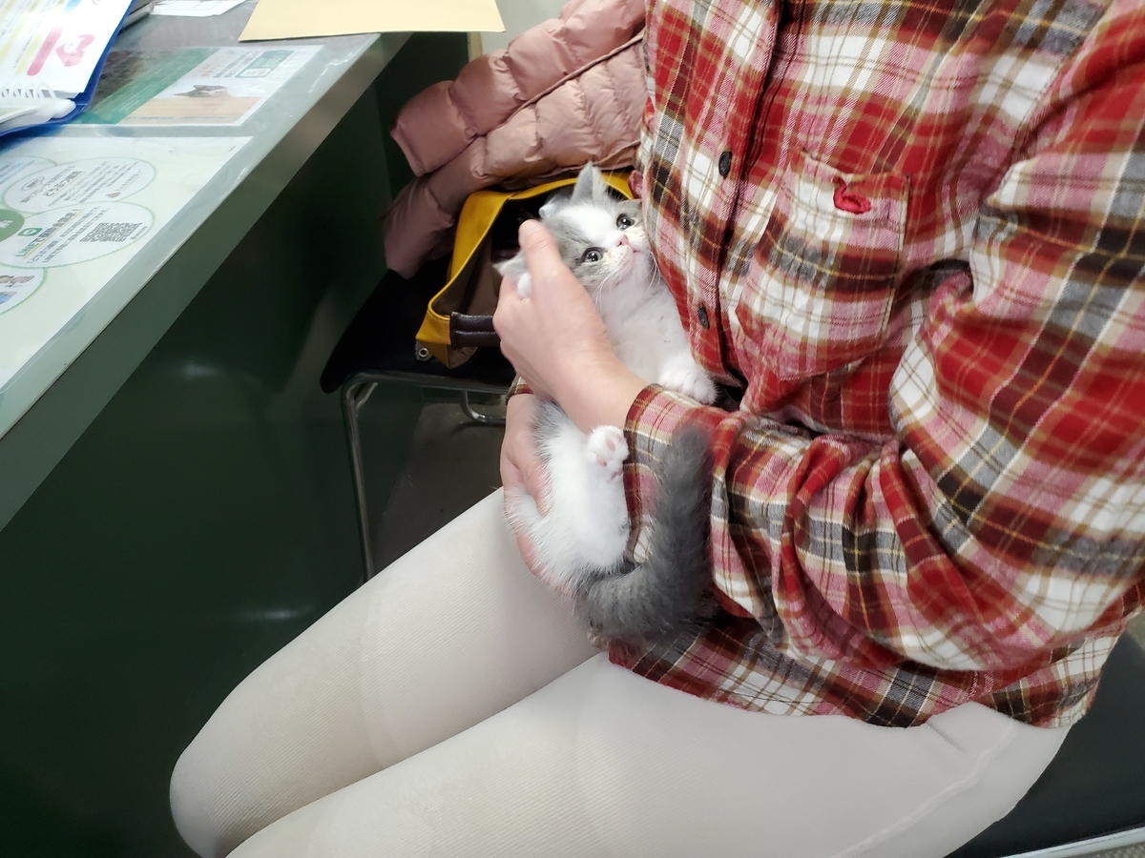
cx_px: 572
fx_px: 860
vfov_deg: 53.1
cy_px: 429
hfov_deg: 67.3
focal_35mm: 26
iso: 250
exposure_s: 1/50
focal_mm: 4.3
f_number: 2.4
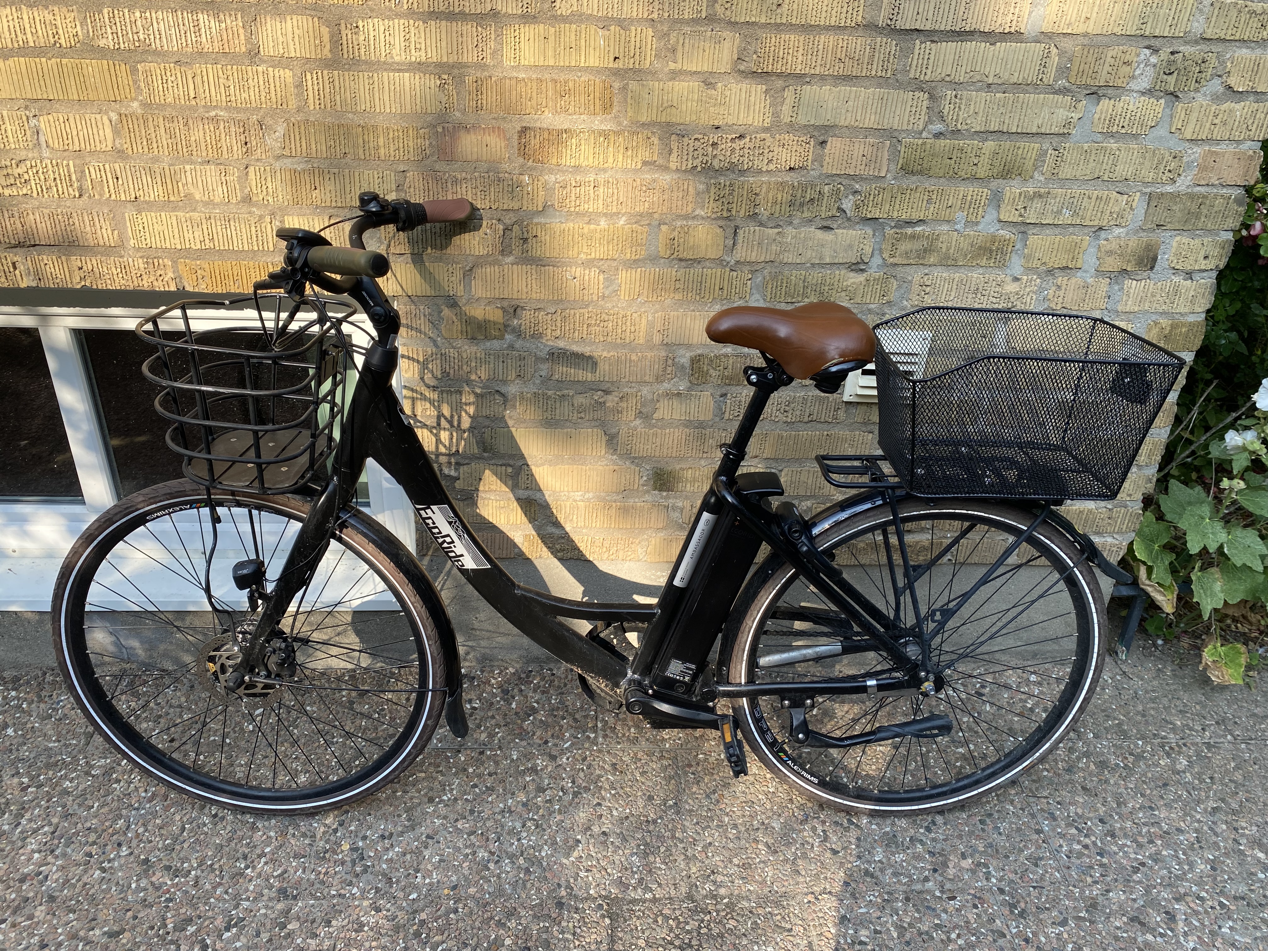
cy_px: 476
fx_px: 952
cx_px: 634
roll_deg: -2.9
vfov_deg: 53.1
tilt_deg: -28.8
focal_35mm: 26
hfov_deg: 67.3
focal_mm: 4.25
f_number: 1.8
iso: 32
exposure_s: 1/822
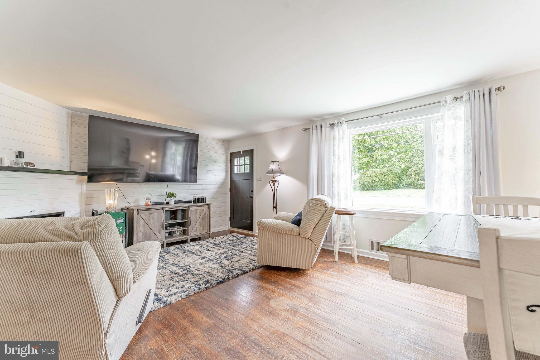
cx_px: 270
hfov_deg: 104.3
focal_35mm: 14
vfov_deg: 81.2
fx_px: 210
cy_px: 180
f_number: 8
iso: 320
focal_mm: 14
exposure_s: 1/200
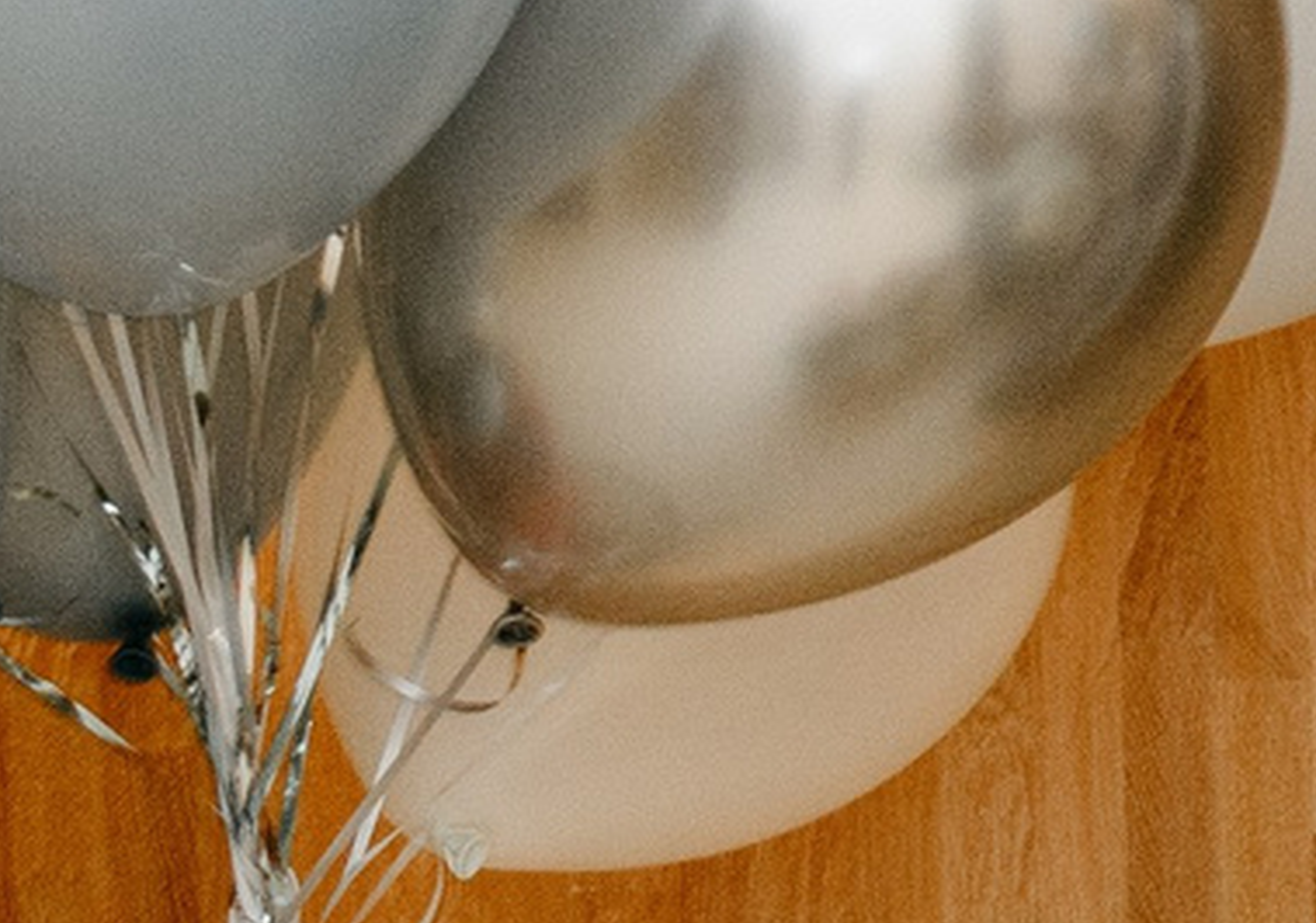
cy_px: 160
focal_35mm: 226
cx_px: 3524
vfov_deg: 6.3
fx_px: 8397
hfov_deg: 8.0
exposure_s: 1/160
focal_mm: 30
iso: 640
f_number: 4
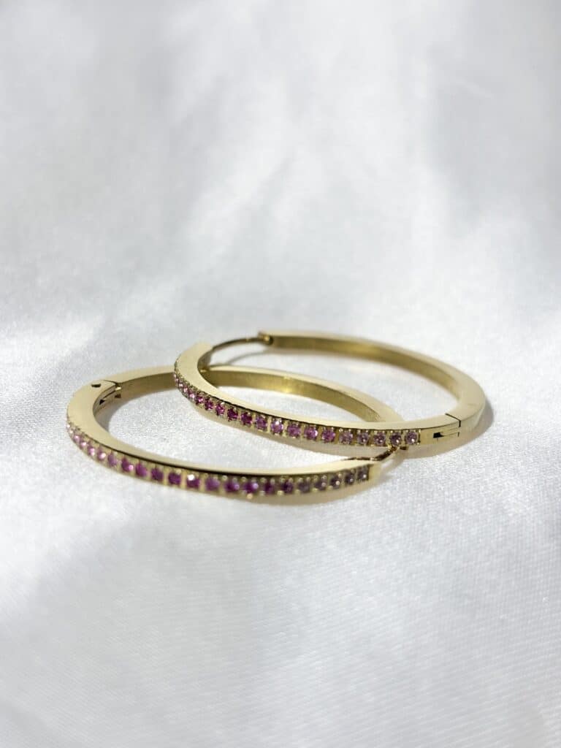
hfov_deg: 28.0
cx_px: 280
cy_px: 374
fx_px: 1124
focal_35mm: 52
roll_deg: +1.1
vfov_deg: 36.8
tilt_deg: -34.6
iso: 32
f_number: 1.6
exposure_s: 1/336
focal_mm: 5.96
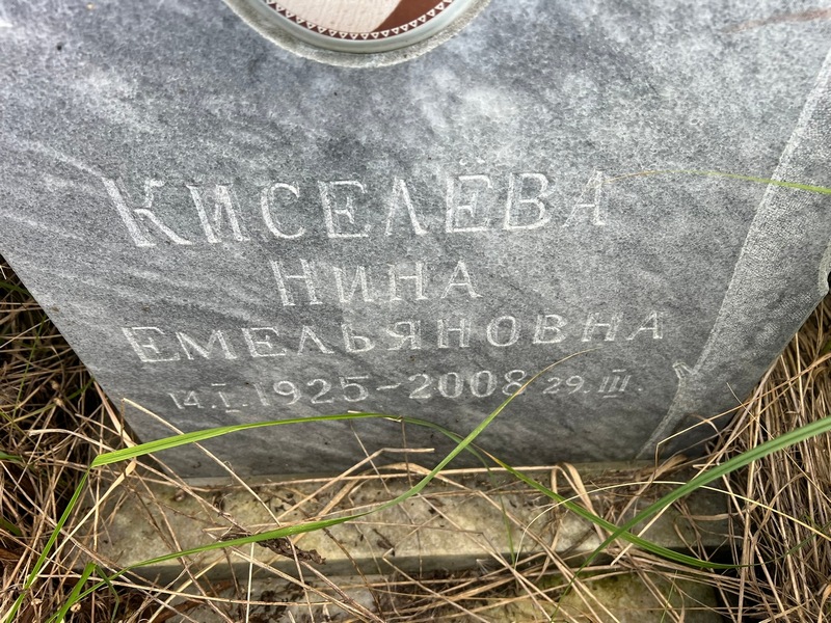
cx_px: 416
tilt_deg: -50.0
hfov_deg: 67.3
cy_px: 312
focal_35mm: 26
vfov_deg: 53.1
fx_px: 624
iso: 50
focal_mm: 5.7
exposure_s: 1/340
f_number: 1.5
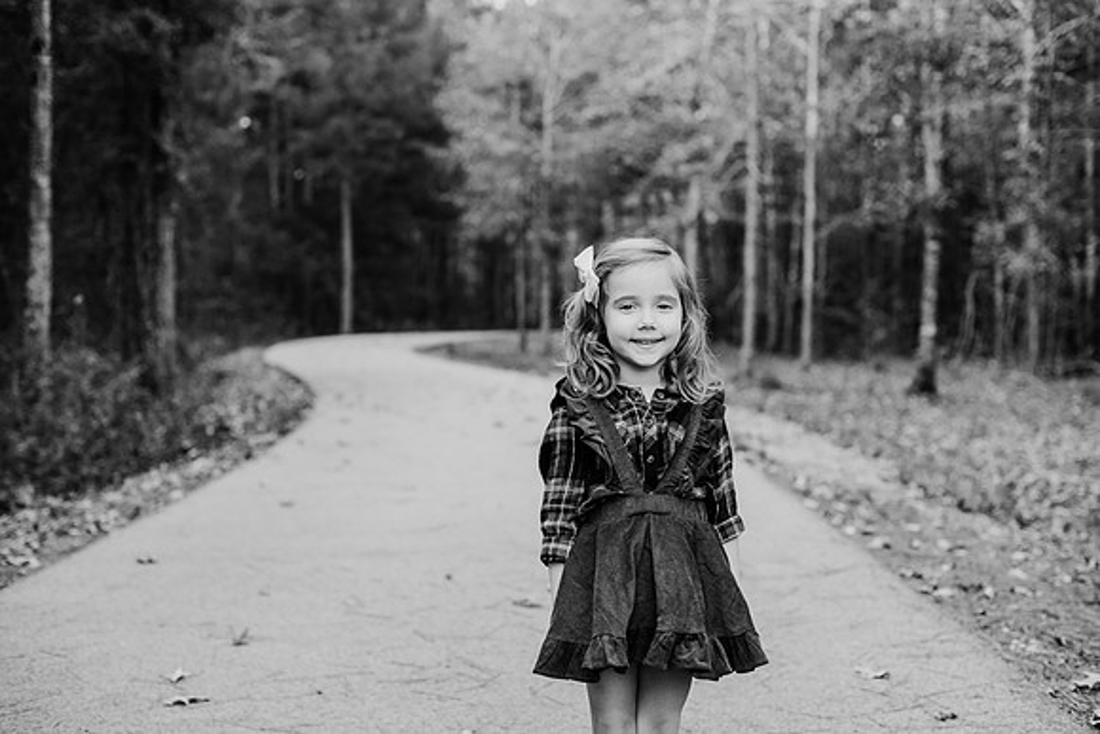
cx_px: 550
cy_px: 367
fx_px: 1528
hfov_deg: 39.6
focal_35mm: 50
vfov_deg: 27.0
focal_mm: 50
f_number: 3.2
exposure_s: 1/640
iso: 320
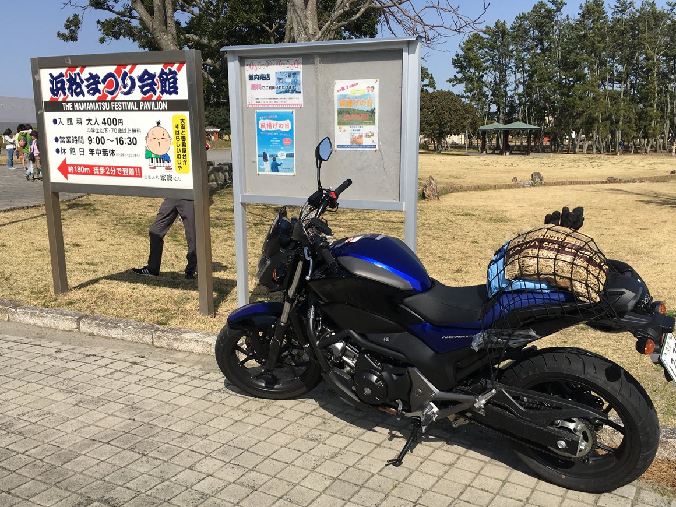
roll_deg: +0.7
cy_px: 274
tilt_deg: -11.1
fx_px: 625
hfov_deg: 56.8
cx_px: 359
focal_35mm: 32
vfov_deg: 44.1
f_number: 2.2
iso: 25
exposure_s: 1/1832
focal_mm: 4.15
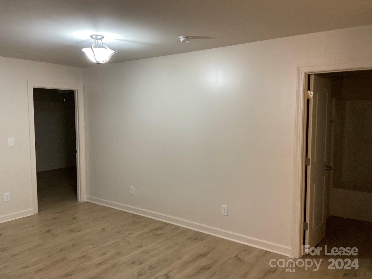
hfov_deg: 61.7
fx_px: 312
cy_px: 140
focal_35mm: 29
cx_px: 186
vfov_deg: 48.2
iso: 200
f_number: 1.8
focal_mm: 3
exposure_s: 1/60
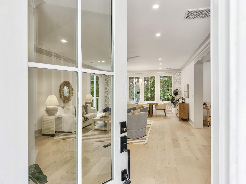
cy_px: 92
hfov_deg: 71.6
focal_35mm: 24
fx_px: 171
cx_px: 123
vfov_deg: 56.8
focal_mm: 6.76
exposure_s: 1/120
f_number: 1.8
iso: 80
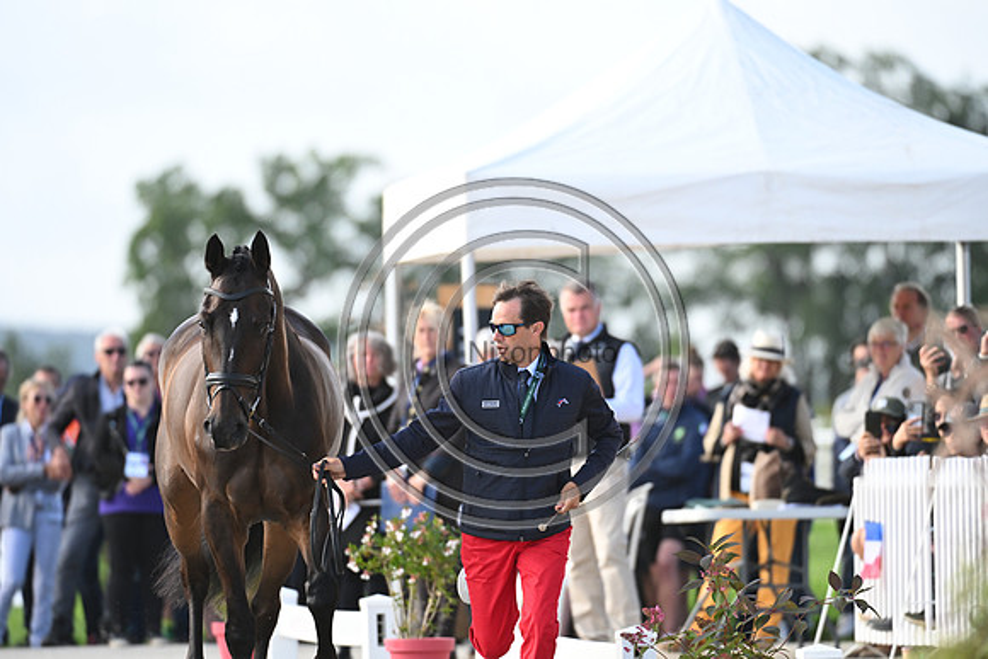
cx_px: 494
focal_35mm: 400
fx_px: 10980
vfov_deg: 3.4
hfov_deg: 5.2
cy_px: 330
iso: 1400
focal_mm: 400
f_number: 5
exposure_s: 1/1600
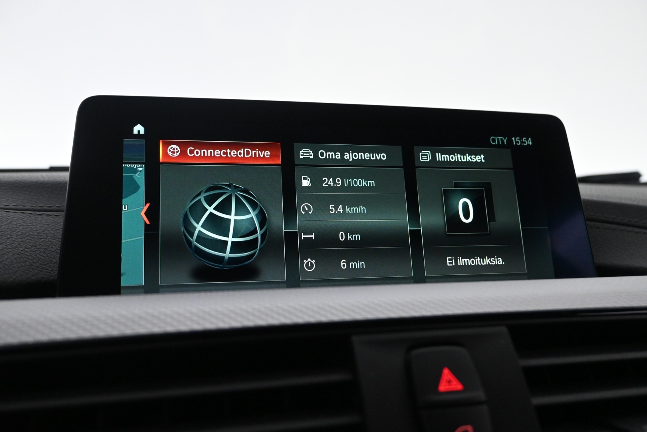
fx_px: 553
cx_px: 324
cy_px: 216
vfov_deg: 42.6
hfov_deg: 60.7
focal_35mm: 31
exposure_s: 1/80
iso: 3200
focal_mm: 20.5
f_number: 4.5
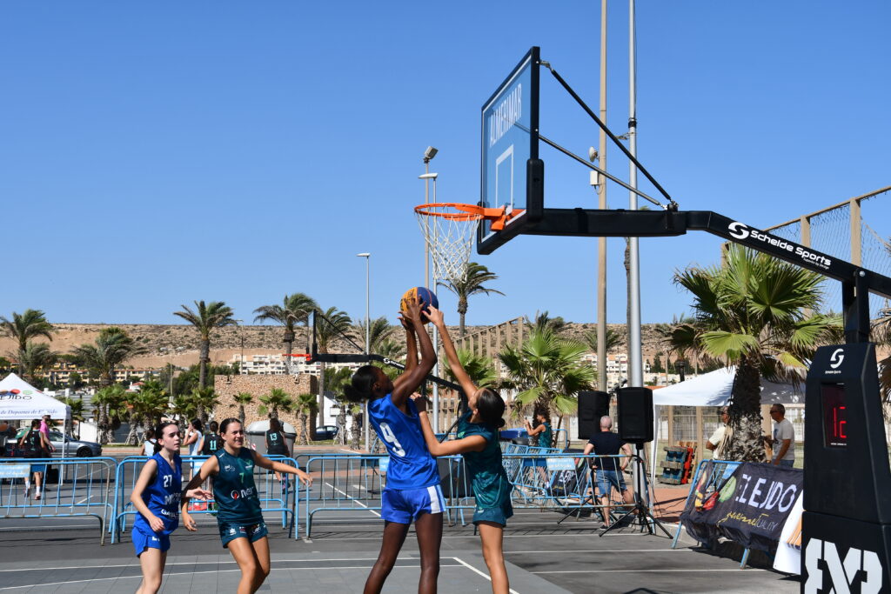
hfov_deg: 33.4
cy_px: 297
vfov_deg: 22.6
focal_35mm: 60
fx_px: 1485
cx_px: 446
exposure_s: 1/400
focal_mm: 40
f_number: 10
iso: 100
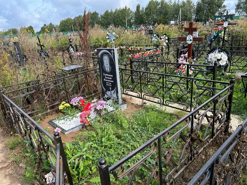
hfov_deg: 67.3
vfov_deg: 53.1
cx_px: 124
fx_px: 186
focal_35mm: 26
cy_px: 92
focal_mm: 5.7
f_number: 1.5
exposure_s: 1/1171
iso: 50
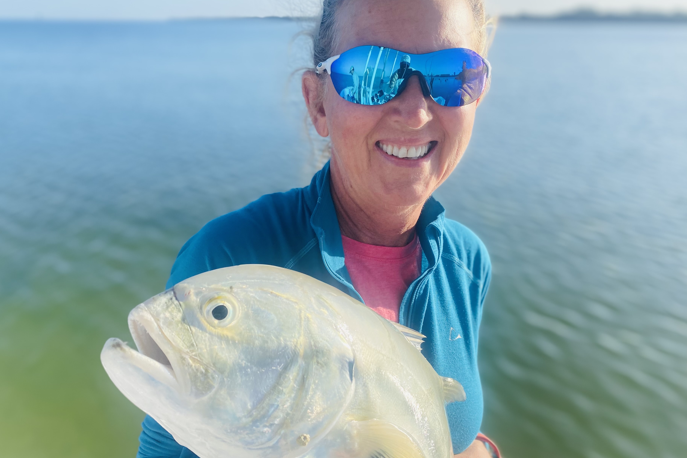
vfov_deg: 43.6
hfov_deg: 61.8
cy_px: 229
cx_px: 308
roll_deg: -2.0
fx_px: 572
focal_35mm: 30
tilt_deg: -19.1
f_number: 1.8
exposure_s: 1/1808
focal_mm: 4.25
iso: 32
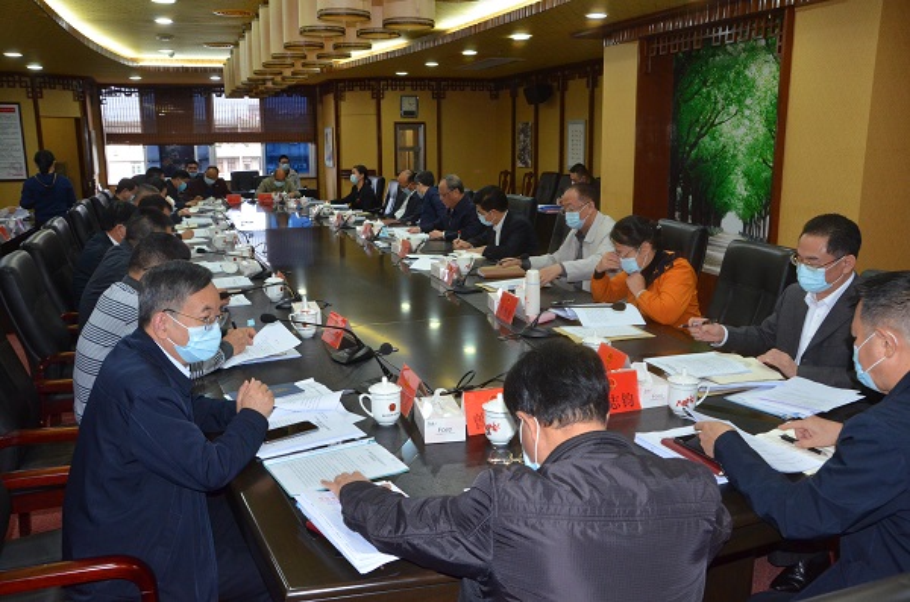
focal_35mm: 32
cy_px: 301
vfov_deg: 41.5
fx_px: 794
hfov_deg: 59.6
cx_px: 455
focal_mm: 21
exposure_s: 1/80
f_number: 5.6
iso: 1600
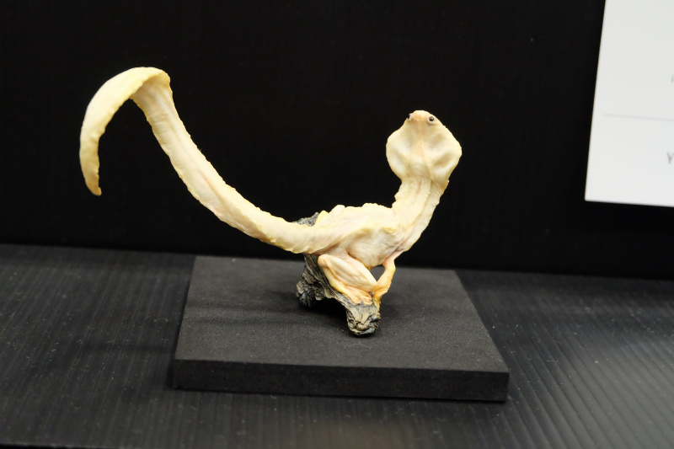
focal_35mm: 56
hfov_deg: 35.6
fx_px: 1048
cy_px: 224
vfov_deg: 24.2
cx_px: 337
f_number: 5.3
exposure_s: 1/28
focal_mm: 37.1
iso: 3200
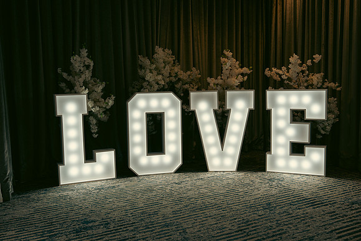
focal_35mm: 37
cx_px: 180
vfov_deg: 36.0
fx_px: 371
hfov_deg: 51.9
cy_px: 120
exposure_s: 1/160
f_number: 3.5
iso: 640
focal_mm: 37
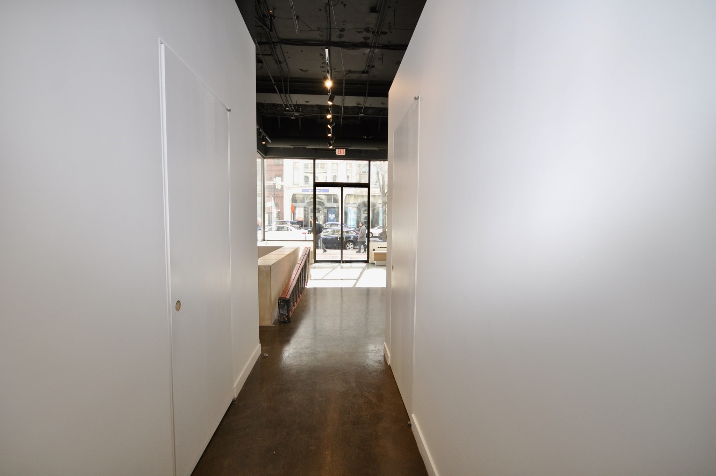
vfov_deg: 77.2
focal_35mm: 15
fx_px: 298
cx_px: 358
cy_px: 238
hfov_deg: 100.5
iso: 400
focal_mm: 10
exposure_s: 1/100
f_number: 5
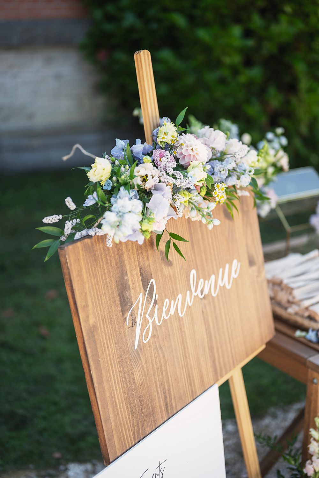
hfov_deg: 27.0
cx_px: 160
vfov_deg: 39.6
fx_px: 665
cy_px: 239
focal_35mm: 50
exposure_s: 1/400
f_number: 1.8
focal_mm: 50
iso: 50
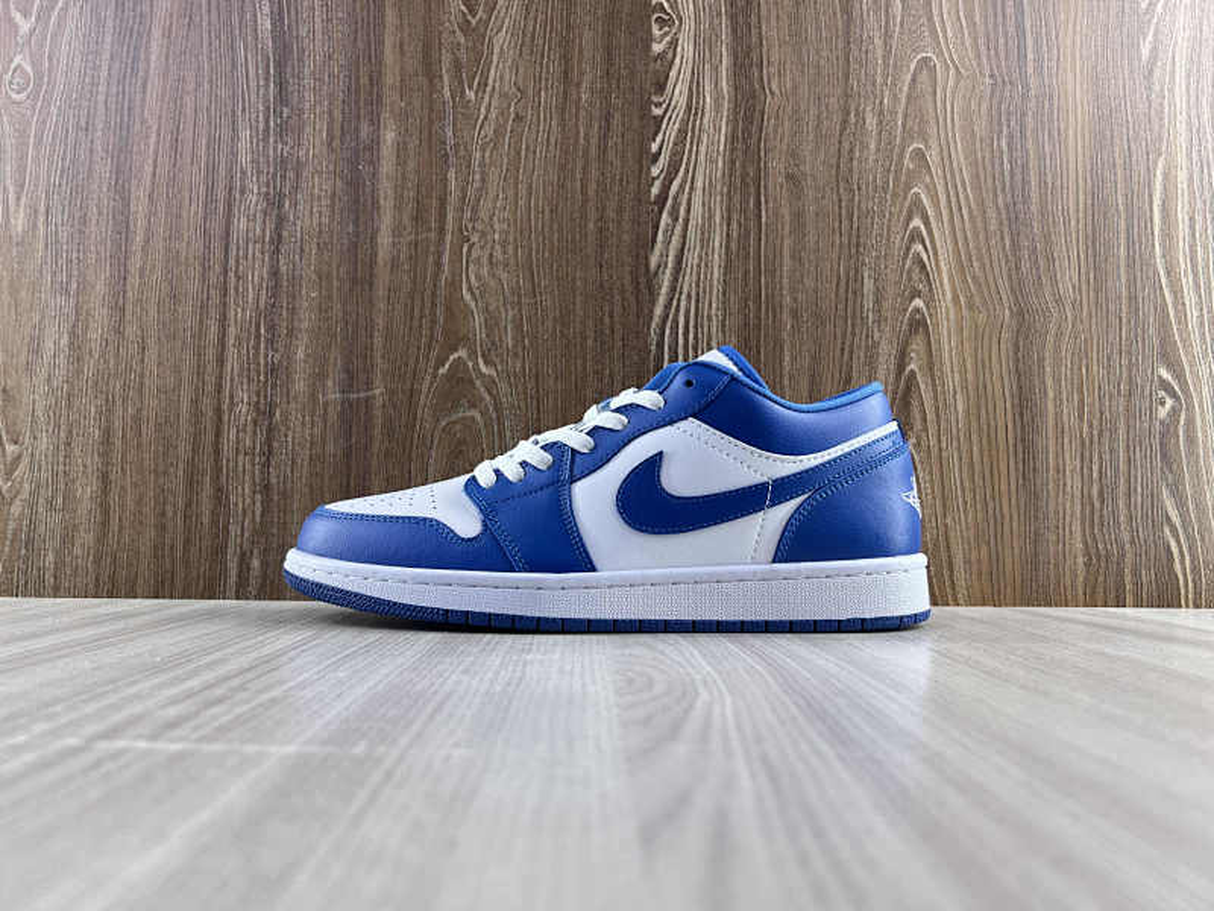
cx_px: 607
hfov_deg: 67.3
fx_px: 912
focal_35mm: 26
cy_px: 456
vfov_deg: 53.1
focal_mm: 5.7
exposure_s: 1/154
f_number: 1.5
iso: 40
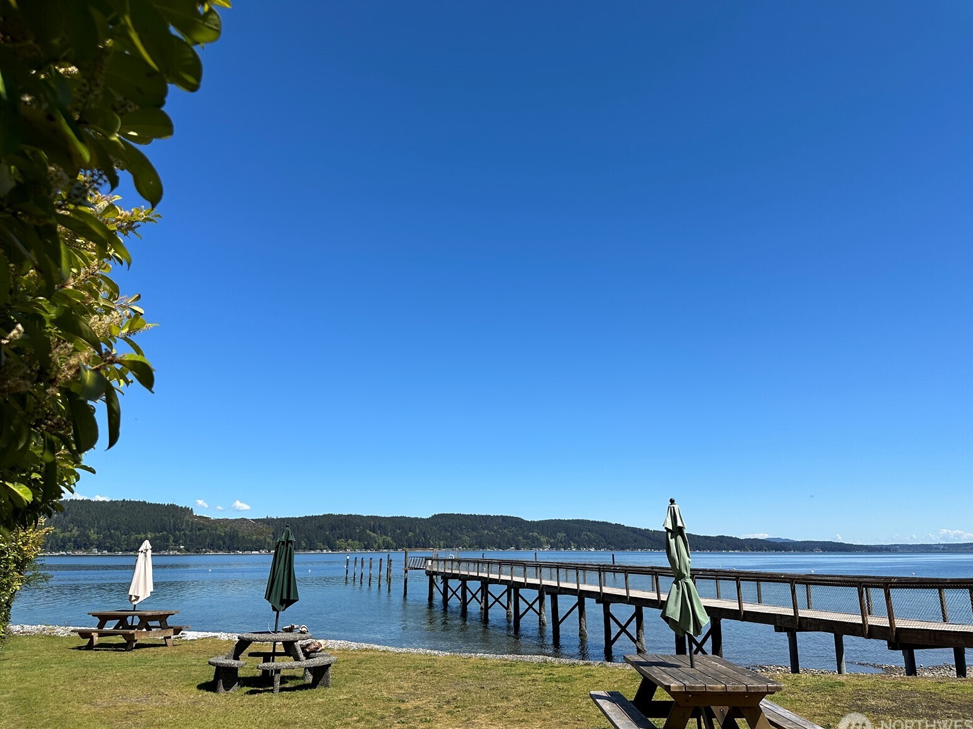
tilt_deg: +12.8
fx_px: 703
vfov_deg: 54.9
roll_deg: -0.2
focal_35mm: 25
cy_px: 376
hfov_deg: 69.4
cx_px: 495
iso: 80
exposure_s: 1/5263
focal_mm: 6.86
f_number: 1.78
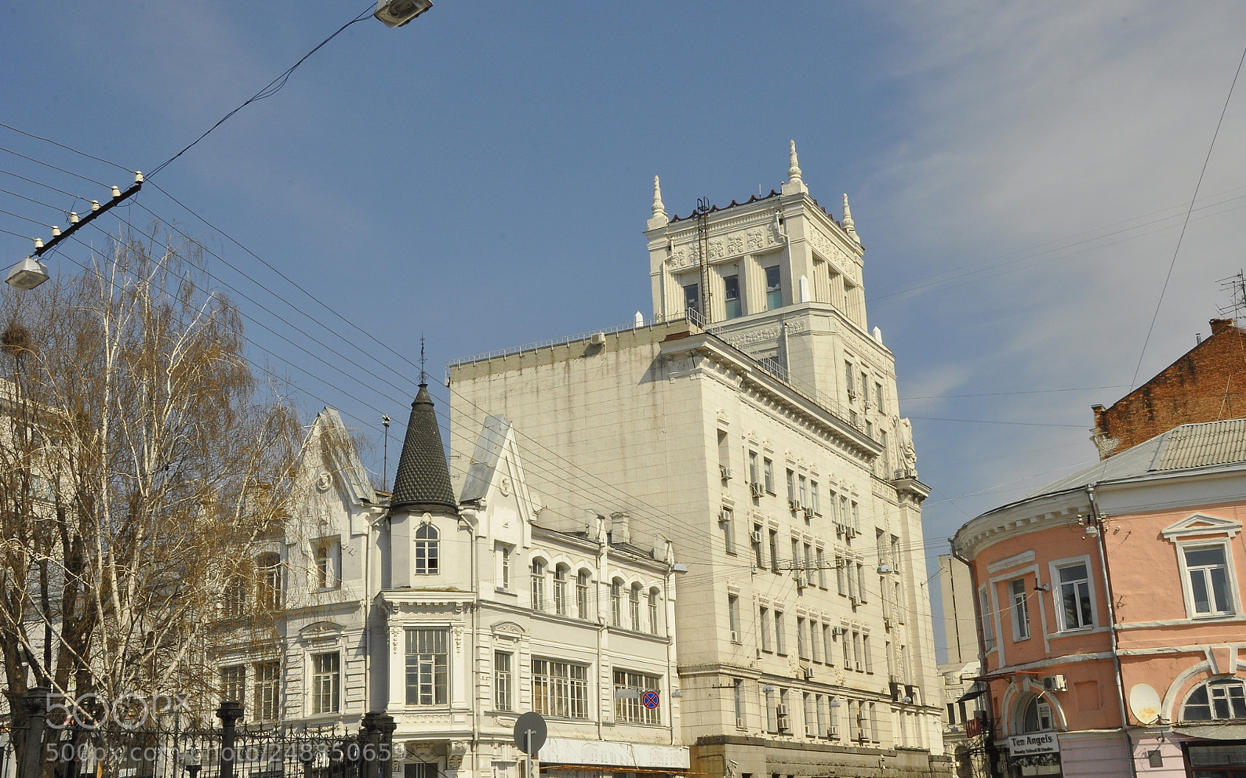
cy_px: 398
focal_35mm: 42
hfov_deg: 47.7
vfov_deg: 30.9
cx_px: 624
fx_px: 1410
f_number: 25
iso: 320
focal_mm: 27
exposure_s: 1/125
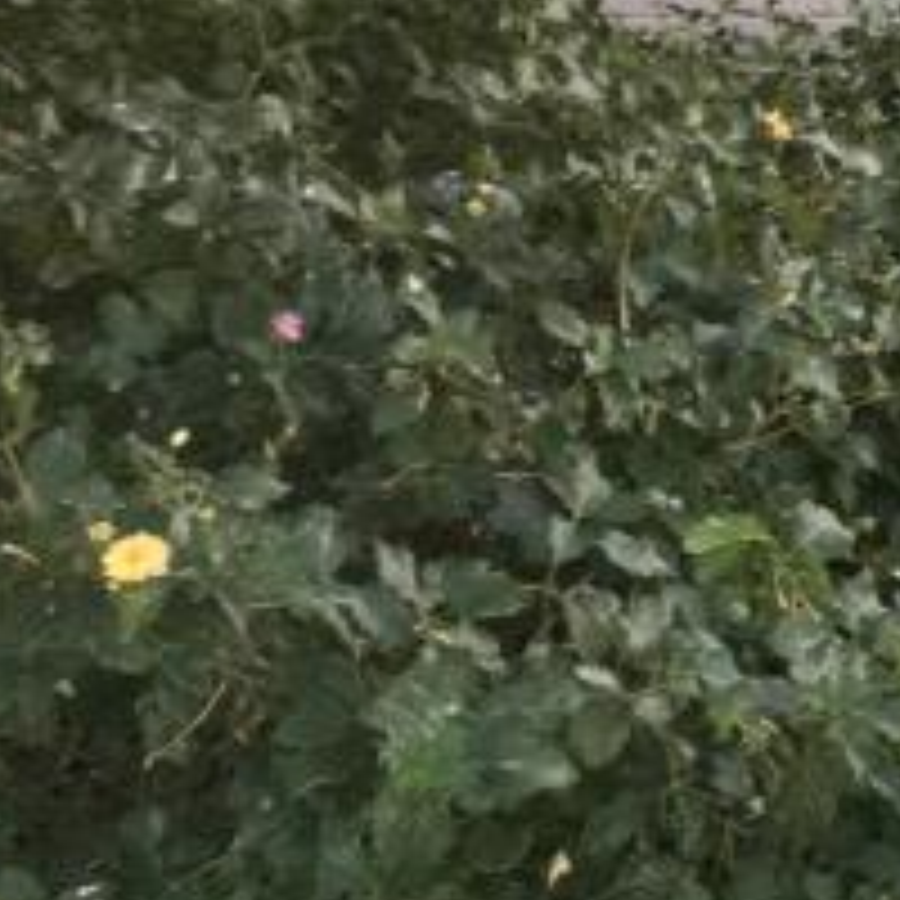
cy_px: -76
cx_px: 2250
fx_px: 3853
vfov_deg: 13.1
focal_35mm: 131
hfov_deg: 11.0
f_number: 2.2
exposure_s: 1/120
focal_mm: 4.15
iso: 40
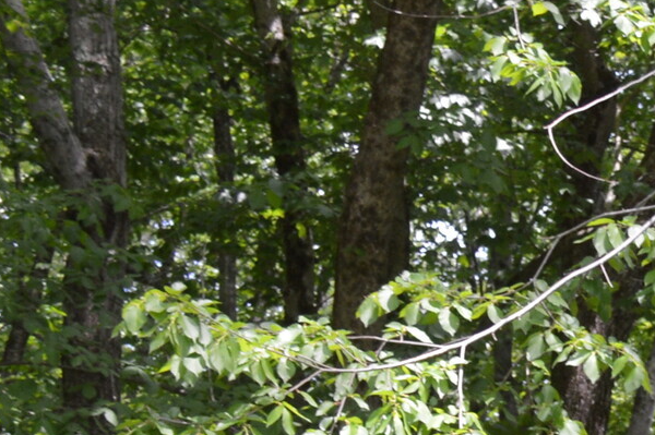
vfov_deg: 7.7
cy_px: 951
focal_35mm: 169
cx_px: 1408
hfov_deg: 10.8
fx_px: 3072
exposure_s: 1/125
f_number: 5.6
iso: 250
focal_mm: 22
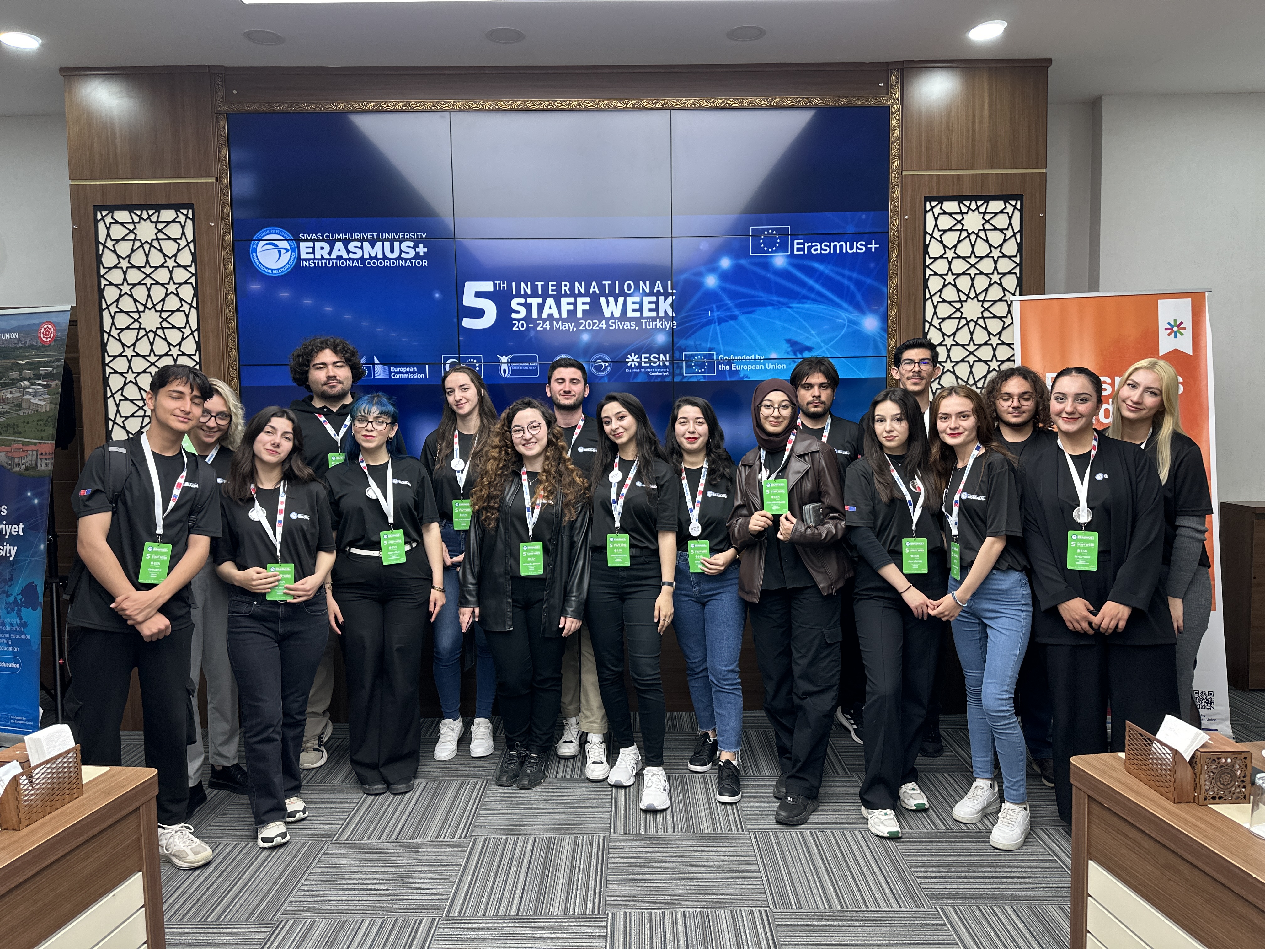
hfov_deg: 71.6
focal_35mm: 24
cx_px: 632
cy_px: 474
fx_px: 877
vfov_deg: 56.8
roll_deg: +0.9
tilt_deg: -3.1
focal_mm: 6.86
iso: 160
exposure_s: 1/100
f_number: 1.78
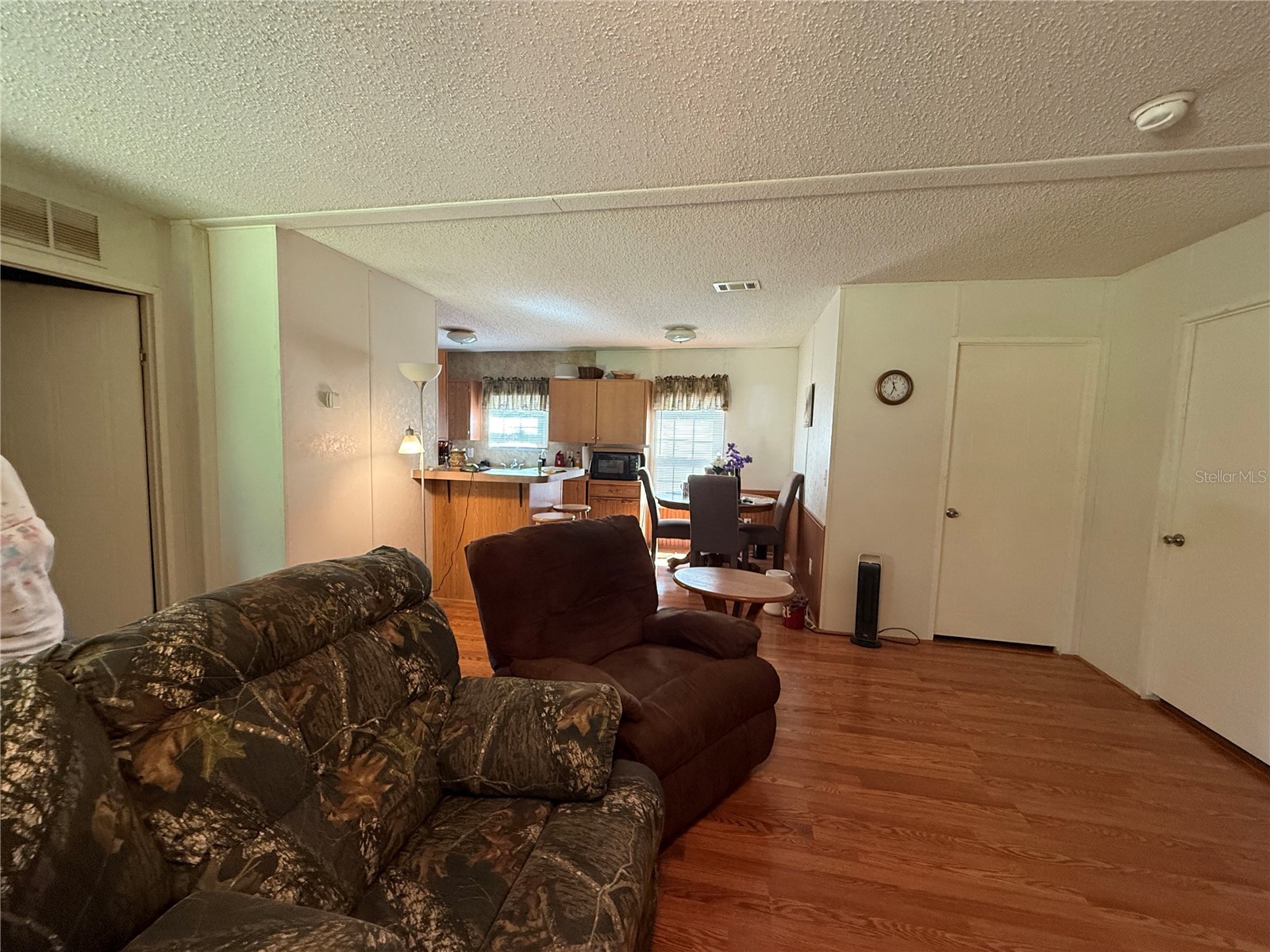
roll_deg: -2.2
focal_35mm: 14
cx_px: 635
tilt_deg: -4.5
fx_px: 514
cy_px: 476
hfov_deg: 102.1
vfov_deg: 85.7
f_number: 2.2
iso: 320
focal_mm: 2.22
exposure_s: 1/60
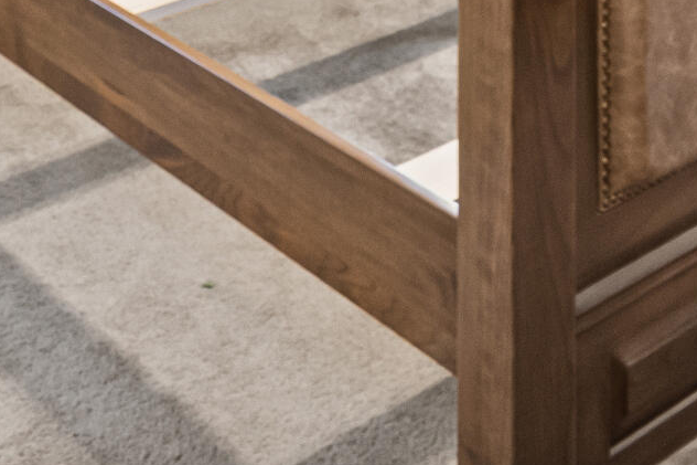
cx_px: 19
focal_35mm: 76
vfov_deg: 13.4
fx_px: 1471
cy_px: -633
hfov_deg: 25.5
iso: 1250
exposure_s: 1.3
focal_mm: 16
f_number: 8
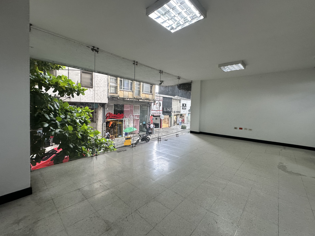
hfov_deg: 98.2
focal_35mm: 15
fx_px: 136
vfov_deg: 81.7
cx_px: 157
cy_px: 113
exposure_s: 1/120
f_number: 2.2
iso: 160
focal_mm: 2.22
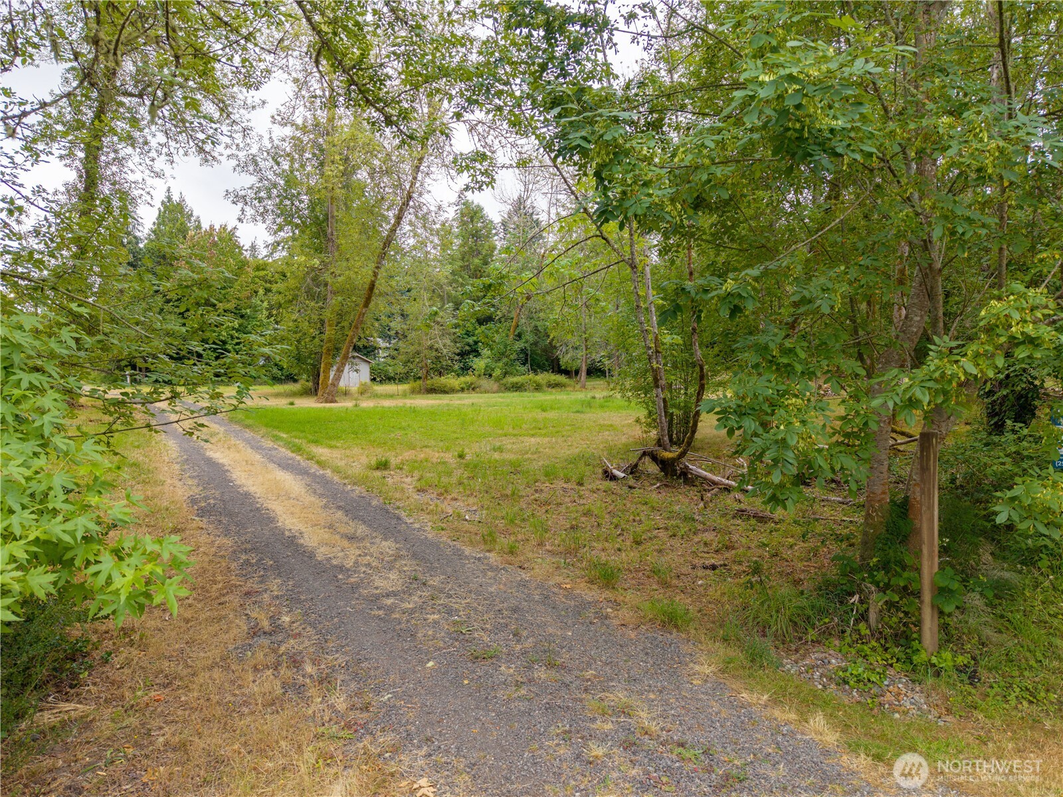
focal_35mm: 24
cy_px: 398
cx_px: 532
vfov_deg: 56.8
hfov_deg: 71.6
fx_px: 737
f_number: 1.8
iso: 200
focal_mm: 8.67
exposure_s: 1/2500
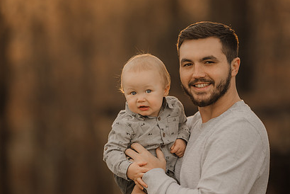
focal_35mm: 179
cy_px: 122
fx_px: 1443
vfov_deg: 7.7
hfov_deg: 11.5
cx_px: 141
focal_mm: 105
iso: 100
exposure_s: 1/640
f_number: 1.4
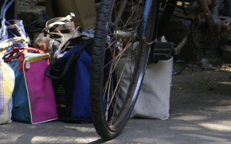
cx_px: -15
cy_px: 77
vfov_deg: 4.4
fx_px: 1856
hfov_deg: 7.1
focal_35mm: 295
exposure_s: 1/60
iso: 100
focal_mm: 70
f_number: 5.6
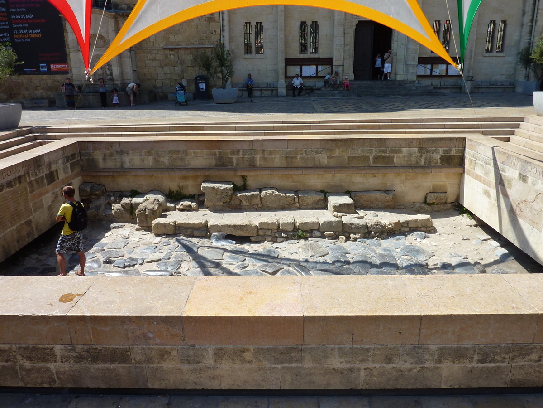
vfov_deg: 54.9
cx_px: 272
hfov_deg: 69.4
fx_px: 392
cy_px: 204
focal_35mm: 25
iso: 80
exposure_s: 1/400
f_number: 4.5
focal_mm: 4.1
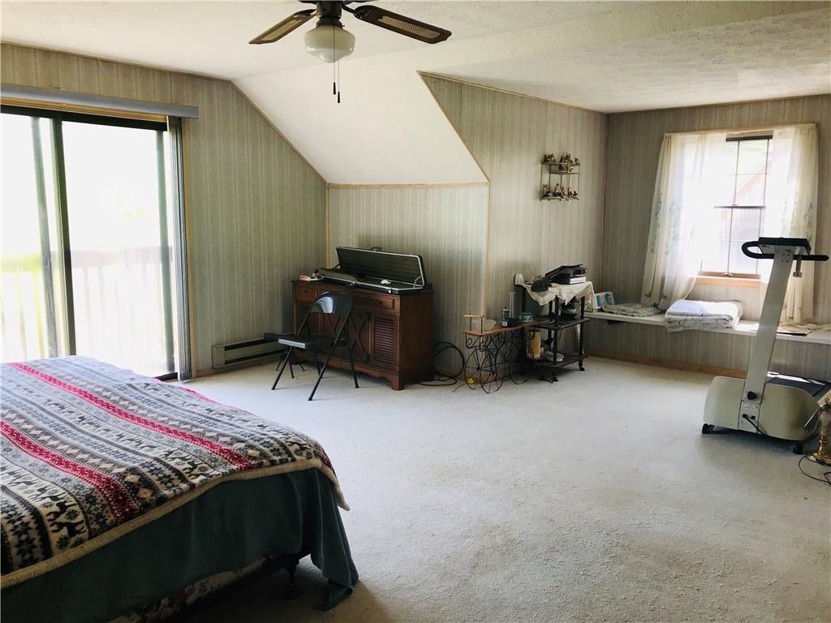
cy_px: 312
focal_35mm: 28
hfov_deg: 63.4
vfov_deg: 49.7
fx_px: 672
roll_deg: -0.5
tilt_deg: -9.1
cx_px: 416
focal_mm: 3.99
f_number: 1.8
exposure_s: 1/120
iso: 32
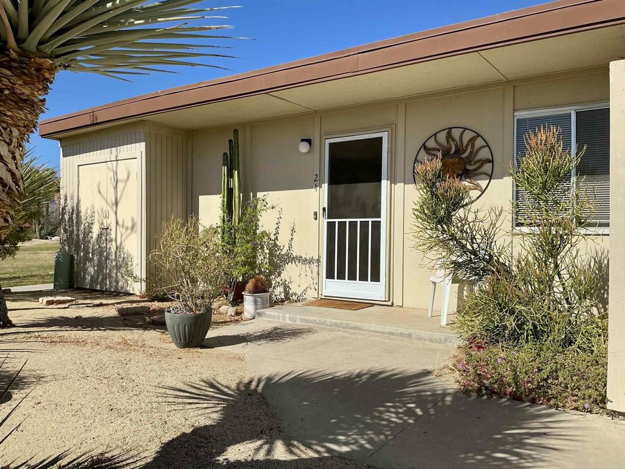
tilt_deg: -0.4
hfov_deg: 63.4
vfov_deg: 49.7
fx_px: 506
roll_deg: -0.1
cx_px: 312
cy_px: 234
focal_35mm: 28
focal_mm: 3
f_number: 1.8
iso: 25
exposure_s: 1/3322
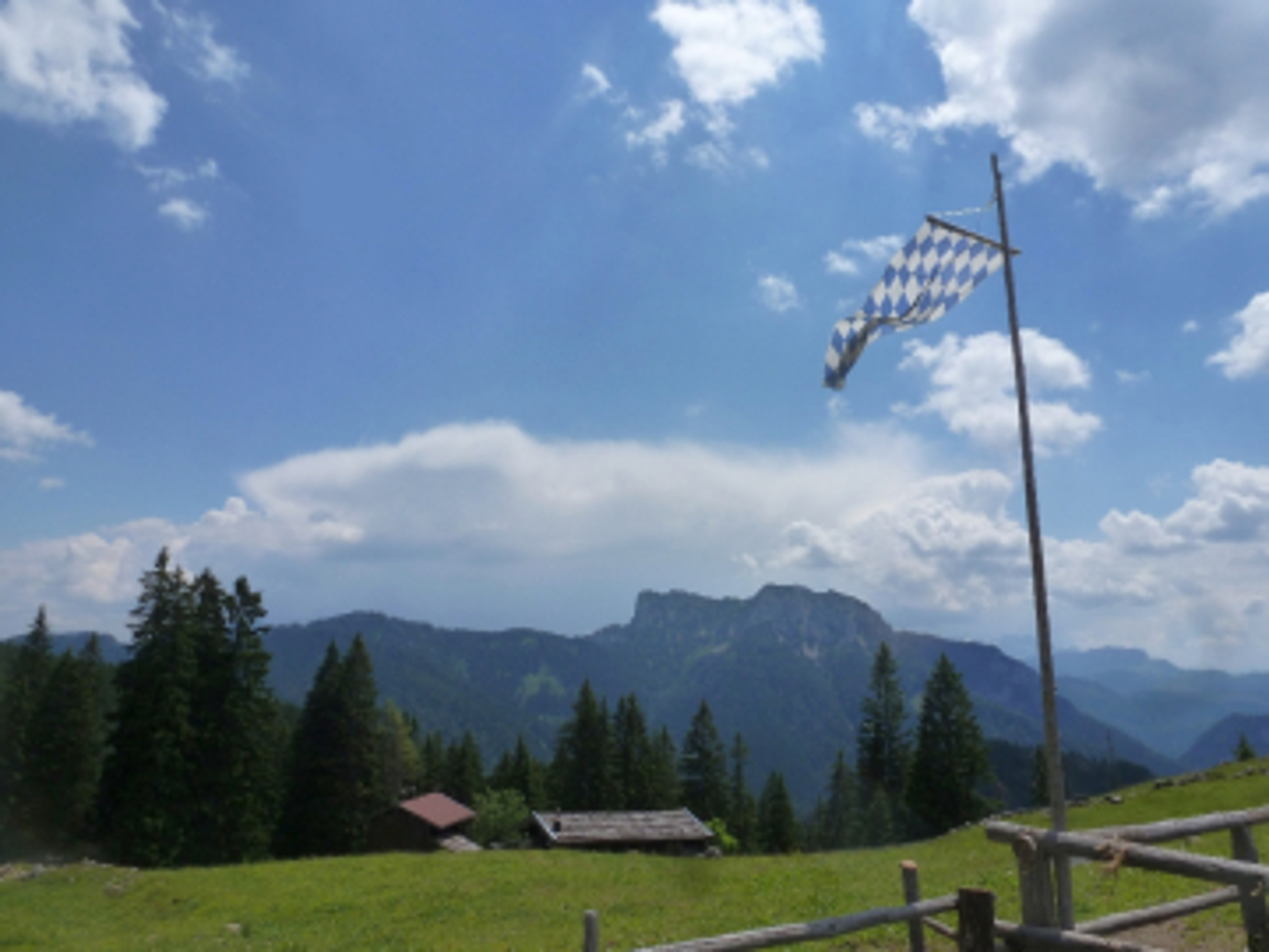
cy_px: 476
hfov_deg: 71.6
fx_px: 880
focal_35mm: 24
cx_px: 634
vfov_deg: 56.8
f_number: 5.6
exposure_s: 1/800
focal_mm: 4.3
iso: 160
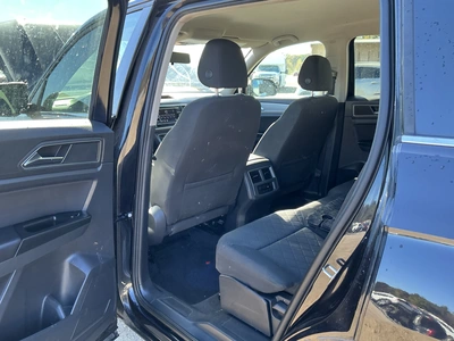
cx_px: 227
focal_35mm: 28
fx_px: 367
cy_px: 170
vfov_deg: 49.7
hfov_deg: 63.4
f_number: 1.8
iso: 64
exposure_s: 1/121
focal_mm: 3
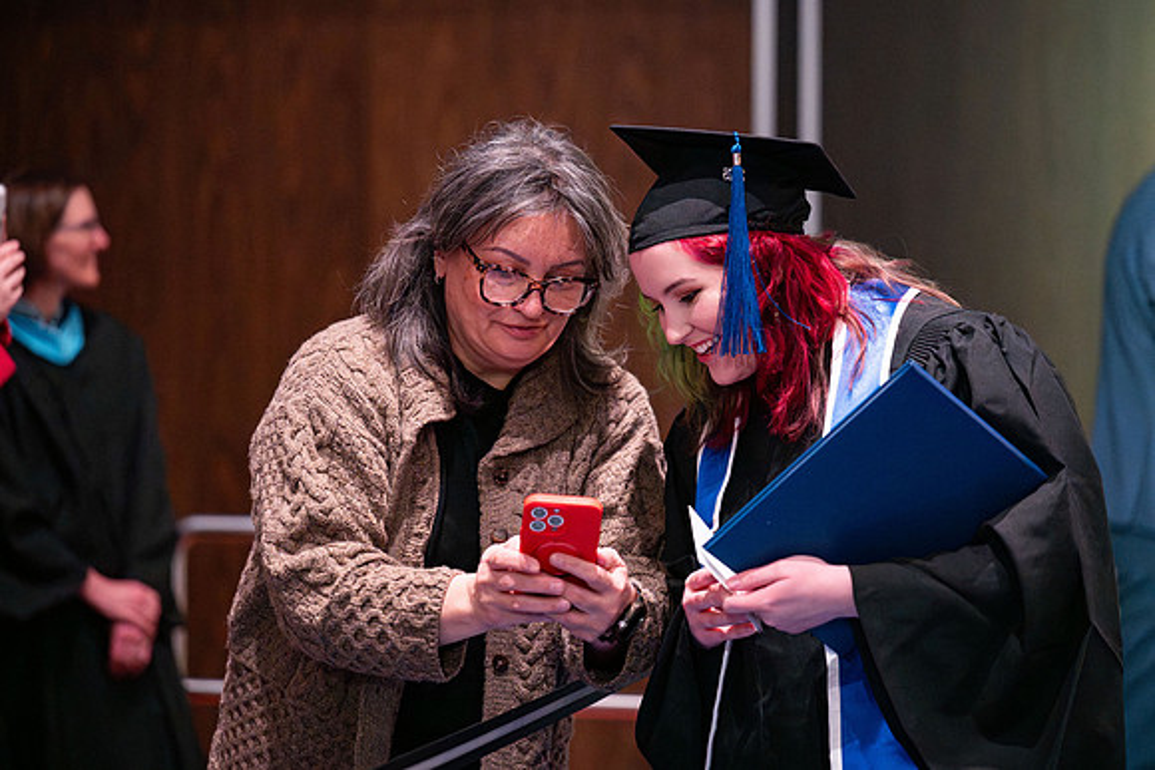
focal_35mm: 125
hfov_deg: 16.4
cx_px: 578
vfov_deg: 11.0
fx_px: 4011
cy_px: 385
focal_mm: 125
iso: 1600
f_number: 2.8
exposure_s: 1/200
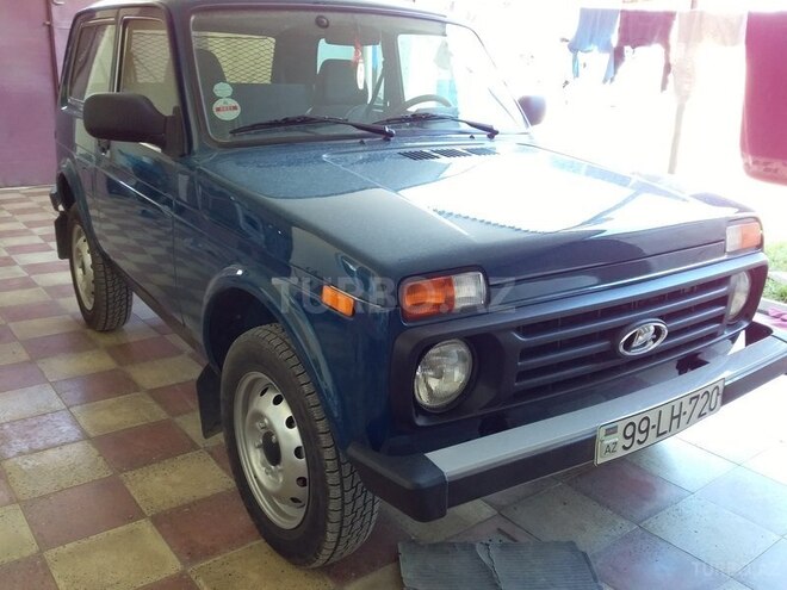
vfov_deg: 45.4
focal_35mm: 31
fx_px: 705
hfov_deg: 58.4
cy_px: 295
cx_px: 394
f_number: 2.2
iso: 80
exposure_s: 1/50
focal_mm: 3.3
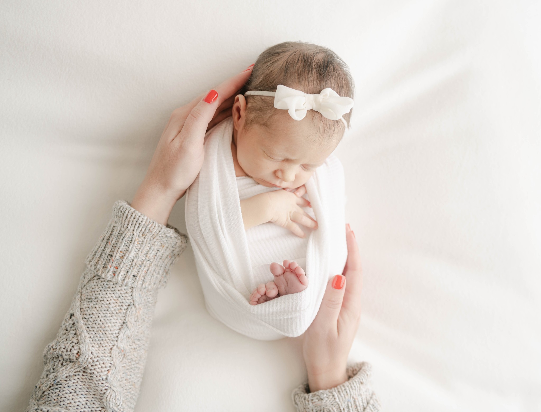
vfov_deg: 44.9
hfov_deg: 56.9
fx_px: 499
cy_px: 191
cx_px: 293
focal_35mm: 32
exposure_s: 1/200
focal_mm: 26
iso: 200
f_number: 3.5
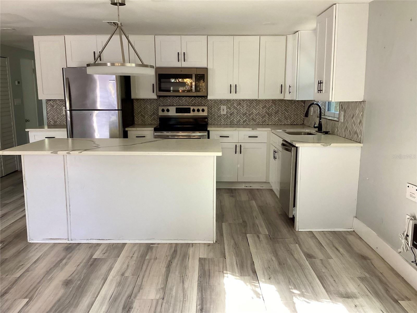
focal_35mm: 31
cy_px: 156
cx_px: 208
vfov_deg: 45.4
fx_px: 373
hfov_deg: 58.4
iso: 125
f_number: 2.4
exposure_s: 1/60
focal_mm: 3.3
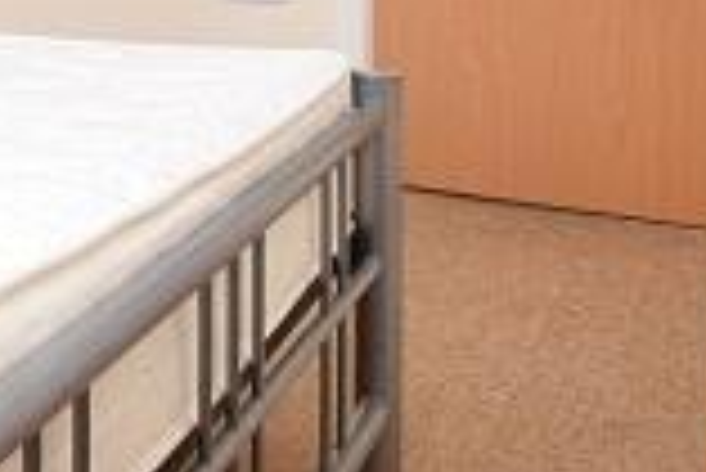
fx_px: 1197
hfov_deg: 22.1
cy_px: -139
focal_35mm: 61
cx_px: -526
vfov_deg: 20.4
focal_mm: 10
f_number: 5.6
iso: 800
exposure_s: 1/125
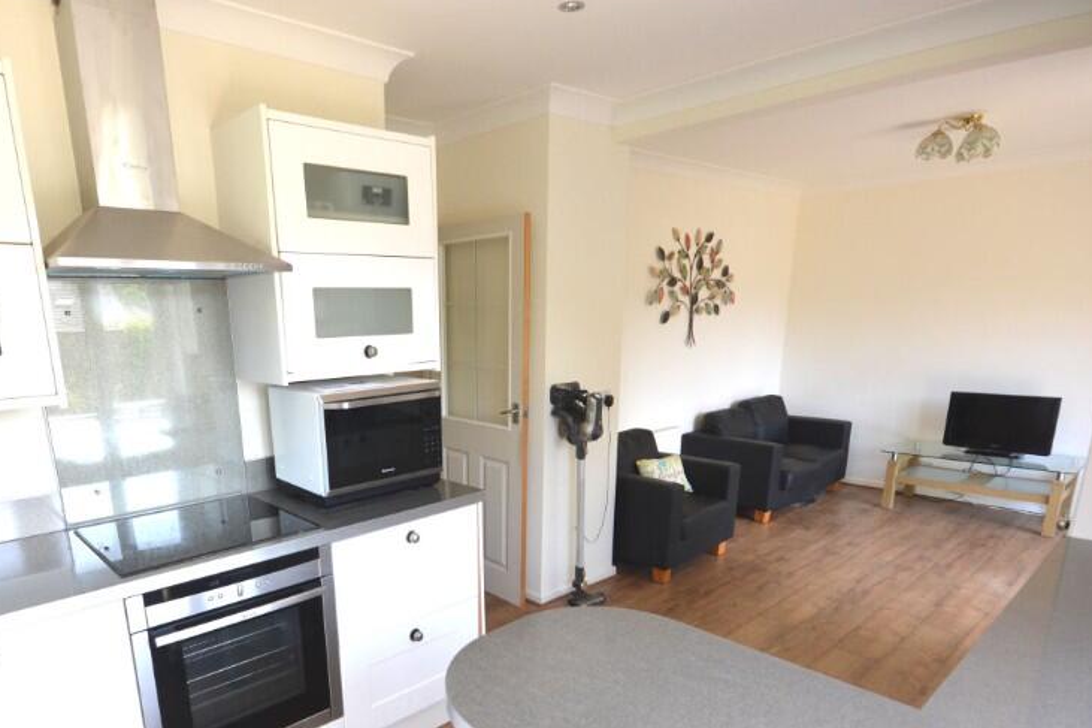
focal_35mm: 21
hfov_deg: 80.4
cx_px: 444
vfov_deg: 57.9
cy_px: 498
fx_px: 637
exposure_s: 1/80
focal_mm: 10
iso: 400
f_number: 8
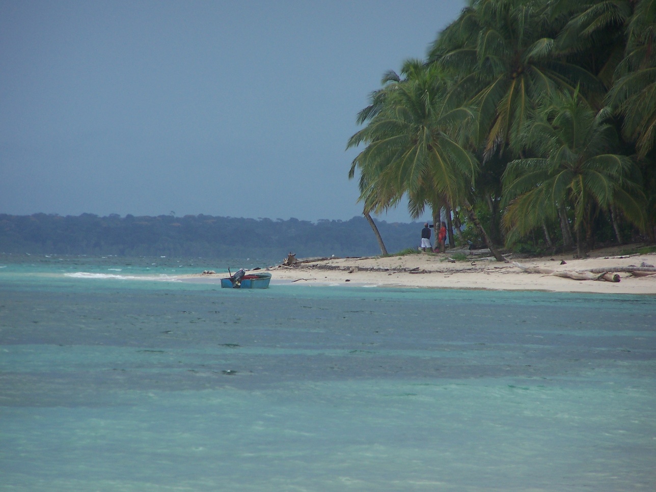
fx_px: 7201
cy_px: 246
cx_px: 328
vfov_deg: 3.9
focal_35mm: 380
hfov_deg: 5.2
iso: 80
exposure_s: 1/500
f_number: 3.7
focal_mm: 63
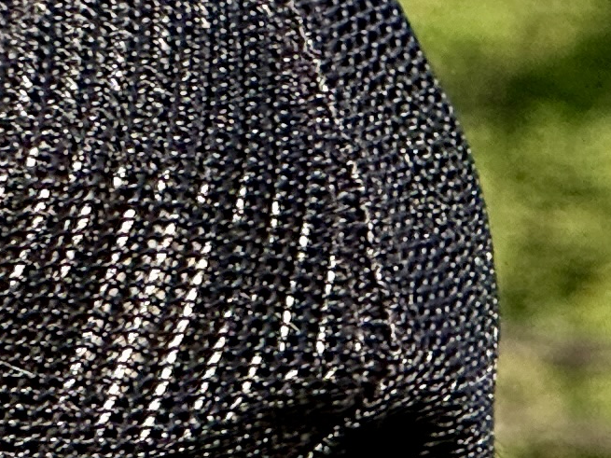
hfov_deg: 2.7
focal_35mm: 739
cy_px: 841
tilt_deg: +4.2
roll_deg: -4.1
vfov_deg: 2.0
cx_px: -723
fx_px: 13042
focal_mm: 15.66
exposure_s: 1/365
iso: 50
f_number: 2.8
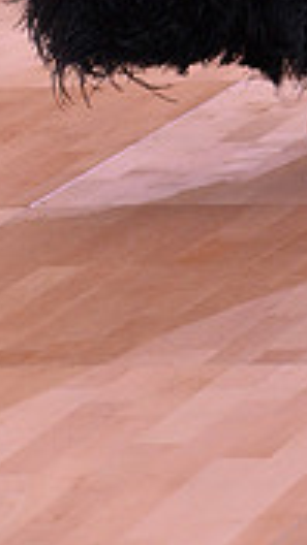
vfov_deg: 6.2
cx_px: 572
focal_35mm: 344
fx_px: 4978
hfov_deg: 3.5
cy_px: -288
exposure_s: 1/160
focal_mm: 100
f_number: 6.3
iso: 1600
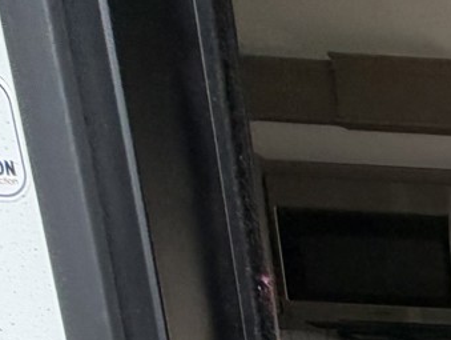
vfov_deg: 15.9
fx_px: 861
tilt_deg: -15.0
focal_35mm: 66
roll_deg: -1.8
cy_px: 732
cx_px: 882
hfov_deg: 19.1
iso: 50
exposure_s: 1/128
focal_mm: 2.22
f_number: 2.2
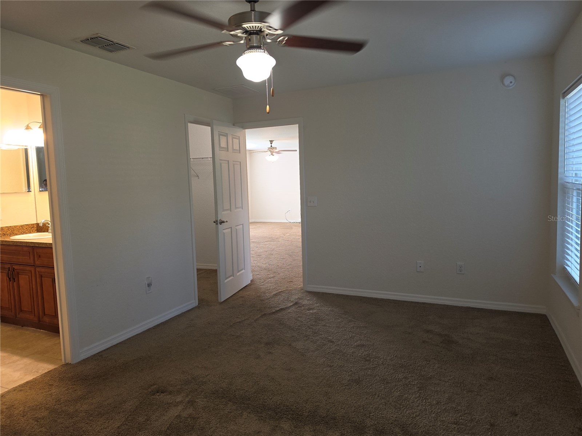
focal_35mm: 23
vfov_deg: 58.9
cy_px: 218
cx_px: 291
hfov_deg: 73.9
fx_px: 387
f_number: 1.4
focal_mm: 6.5
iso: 50
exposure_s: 1/60
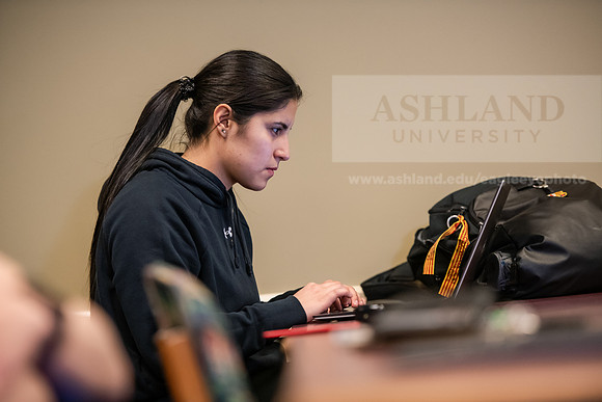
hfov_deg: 15.8
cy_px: 201
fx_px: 2174
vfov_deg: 10.6
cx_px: 301
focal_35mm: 130
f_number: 2.8
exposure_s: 1/200
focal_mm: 130
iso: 2000
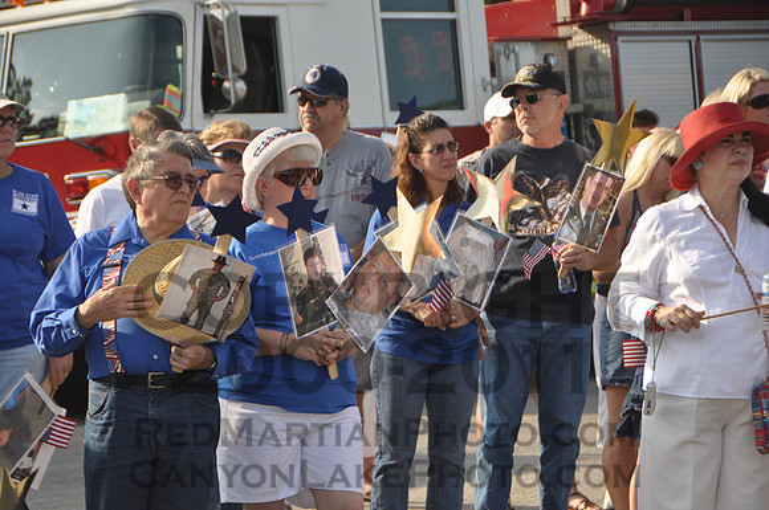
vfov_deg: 7.6
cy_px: 255
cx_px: 384
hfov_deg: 11.4
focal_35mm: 180
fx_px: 3840
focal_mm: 120
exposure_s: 1/1000
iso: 400
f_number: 8
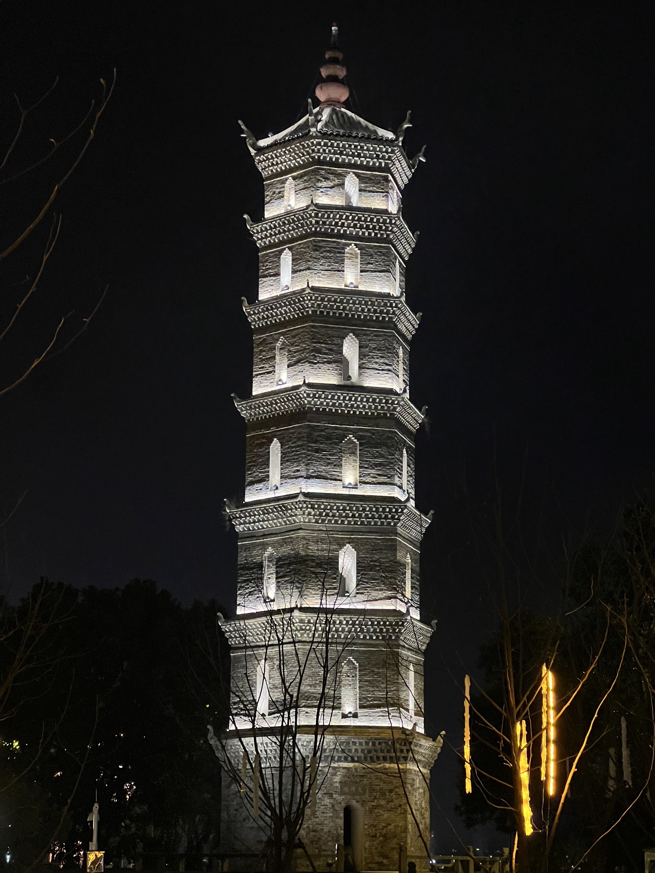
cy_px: 436
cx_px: 328
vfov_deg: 25.3
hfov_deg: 19.1
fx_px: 1943
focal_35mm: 77
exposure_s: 1/34
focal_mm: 9
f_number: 2.8
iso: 640
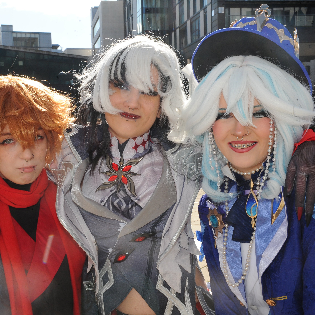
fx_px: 504
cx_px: 125
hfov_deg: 34.6
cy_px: 157
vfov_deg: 34.7
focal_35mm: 49
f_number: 18
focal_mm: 38
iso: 800
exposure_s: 1/250
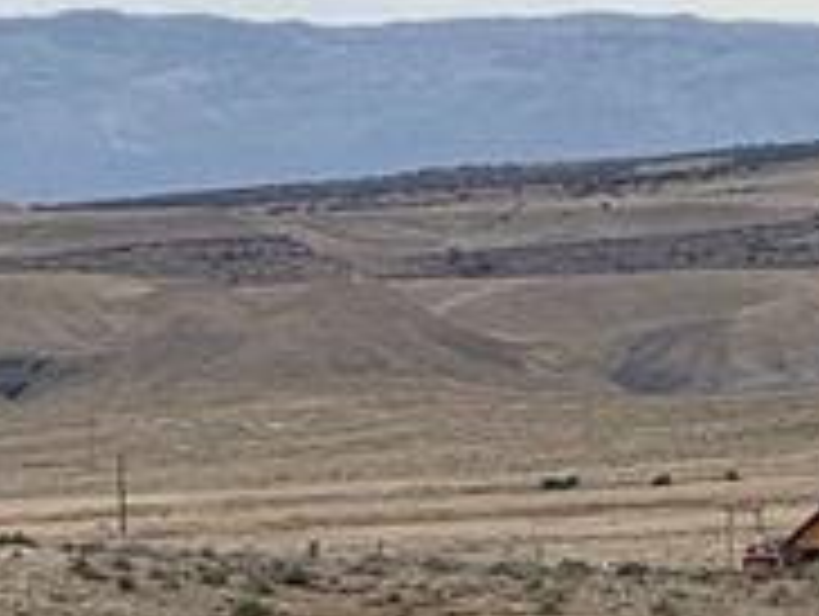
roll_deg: +1.4
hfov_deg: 2.9
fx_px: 15991
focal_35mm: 675
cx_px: -842
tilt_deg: +0.3
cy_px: 634
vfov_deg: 2.2
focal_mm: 15.66
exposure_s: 1/1186
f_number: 2.8
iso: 50
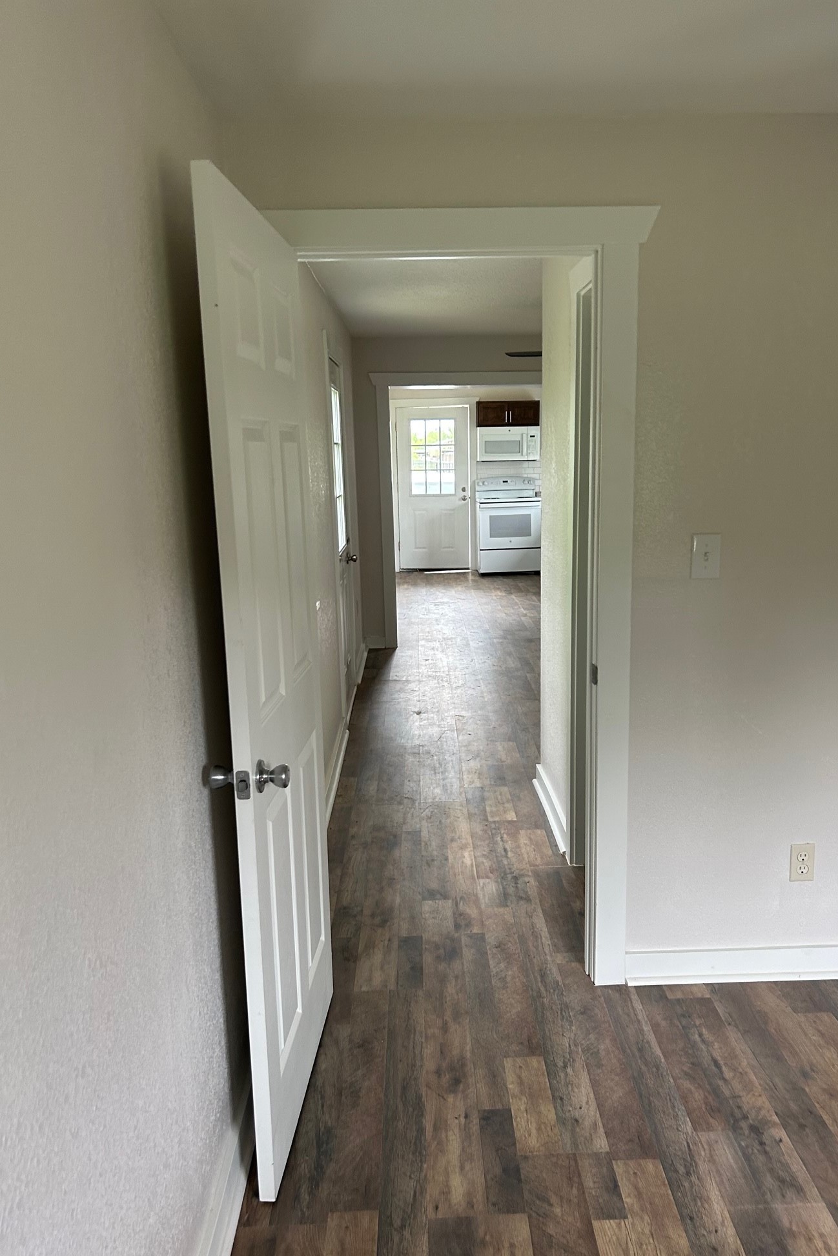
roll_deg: +1.4
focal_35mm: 28
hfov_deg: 46.4
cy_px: 650
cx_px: 452
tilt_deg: -10.6
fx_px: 978
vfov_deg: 65.5
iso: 125
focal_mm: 5.7
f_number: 1.5
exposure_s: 1/87
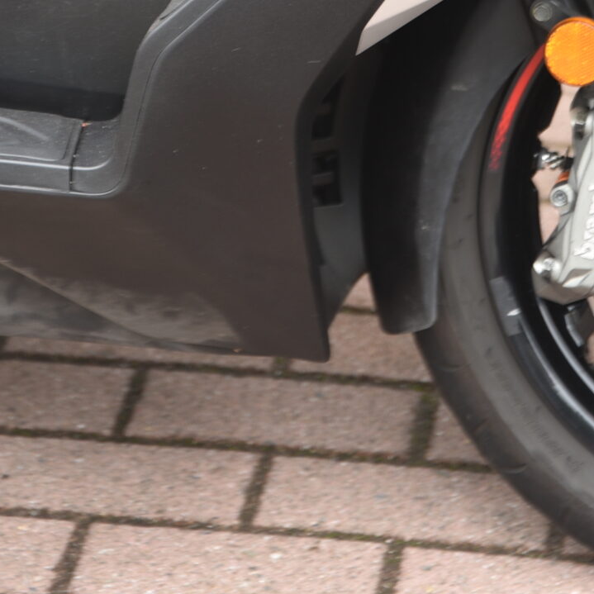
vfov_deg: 8.0
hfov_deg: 8.2
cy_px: -436
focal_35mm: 212
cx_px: 402
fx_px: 4116
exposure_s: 1/20
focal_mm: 70
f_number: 2.8
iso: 100
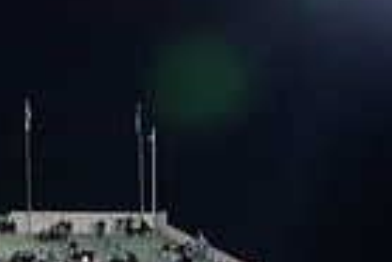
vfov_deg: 9.4
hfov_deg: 13.6
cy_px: 500
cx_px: -265
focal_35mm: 138
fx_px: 1504
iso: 1250
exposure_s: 1/500
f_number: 3.2
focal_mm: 33
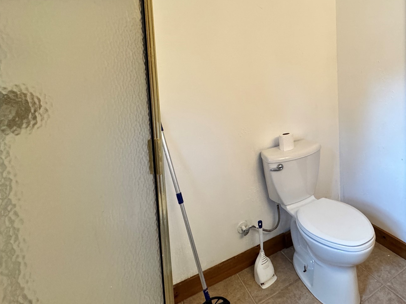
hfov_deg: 72.5
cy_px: 90
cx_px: 290
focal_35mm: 22
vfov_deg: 59.0
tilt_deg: -4.3
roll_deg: +1.8
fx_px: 258
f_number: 2.2
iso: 320
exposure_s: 1/120
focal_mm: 2.22
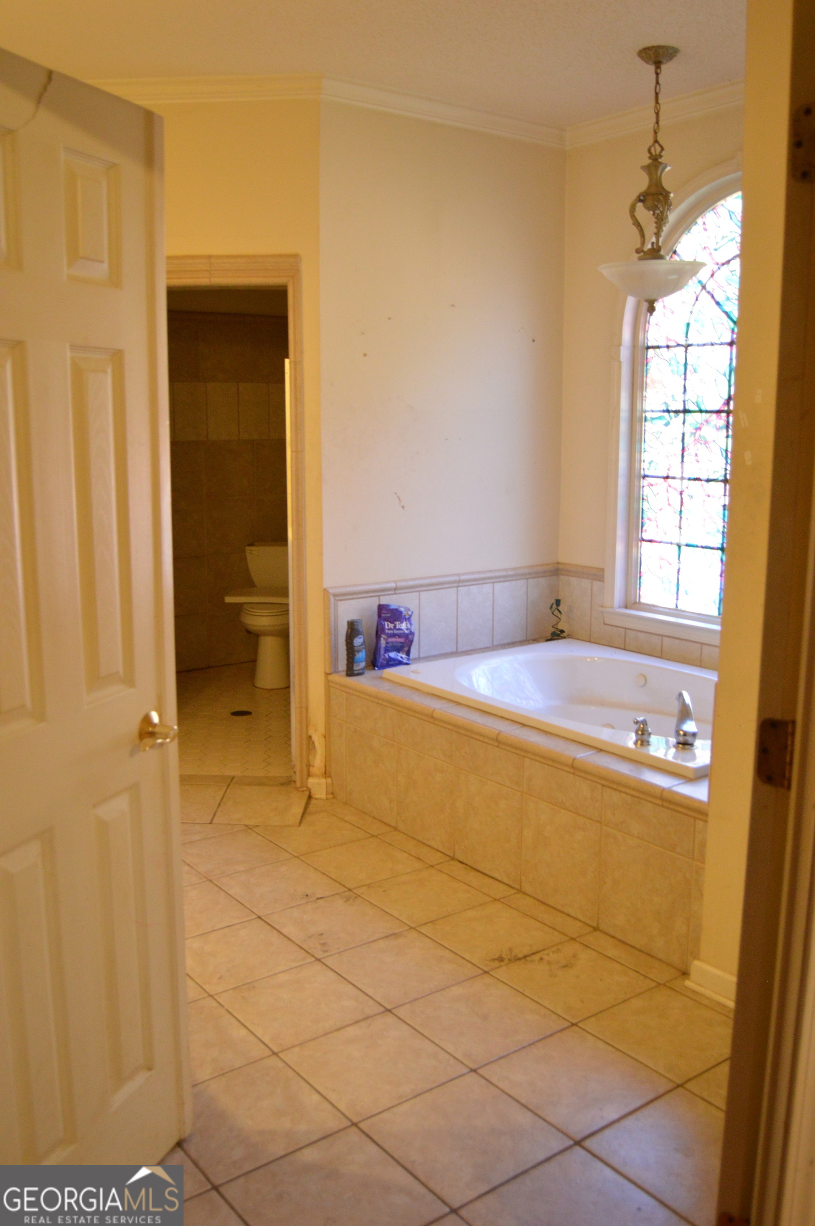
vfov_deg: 62.0
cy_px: 613
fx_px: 1021
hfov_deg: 43.5
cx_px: 408
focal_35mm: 30
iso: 1400
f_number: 3.5
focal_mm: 20
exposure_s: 1/60
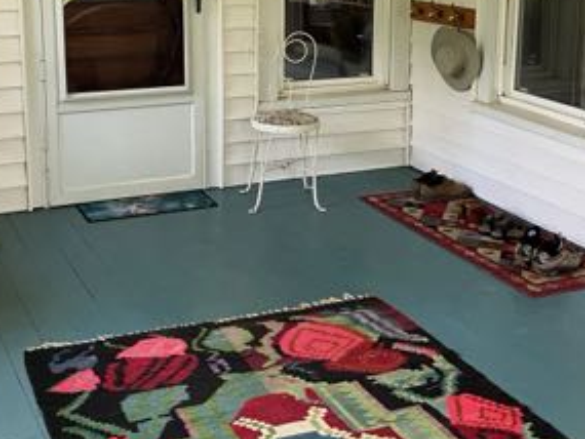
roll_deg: -0.6
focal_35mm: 59
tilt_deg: -8.9
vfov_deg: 24.5
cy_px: 103
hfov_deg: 32.7
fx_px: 998
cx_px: 322
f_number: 1.8
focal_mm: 3.99
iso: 80
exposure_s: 1/88
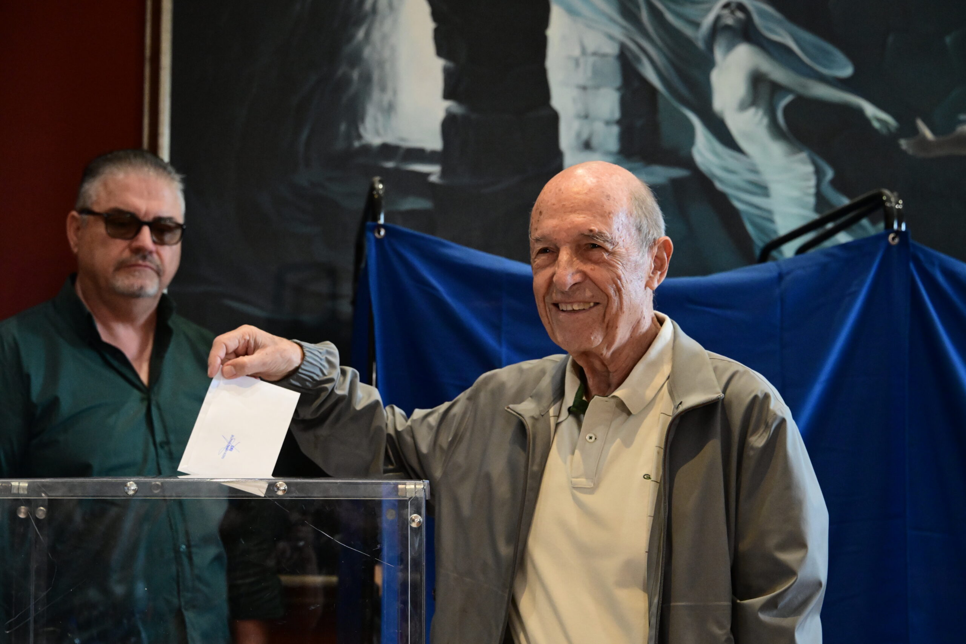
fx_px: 2012
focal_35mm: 75
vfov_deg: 18.2
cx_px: 483
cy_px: 322
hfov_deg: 27.0
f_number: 5.6
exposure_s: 1/200
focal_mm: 75
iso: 8000
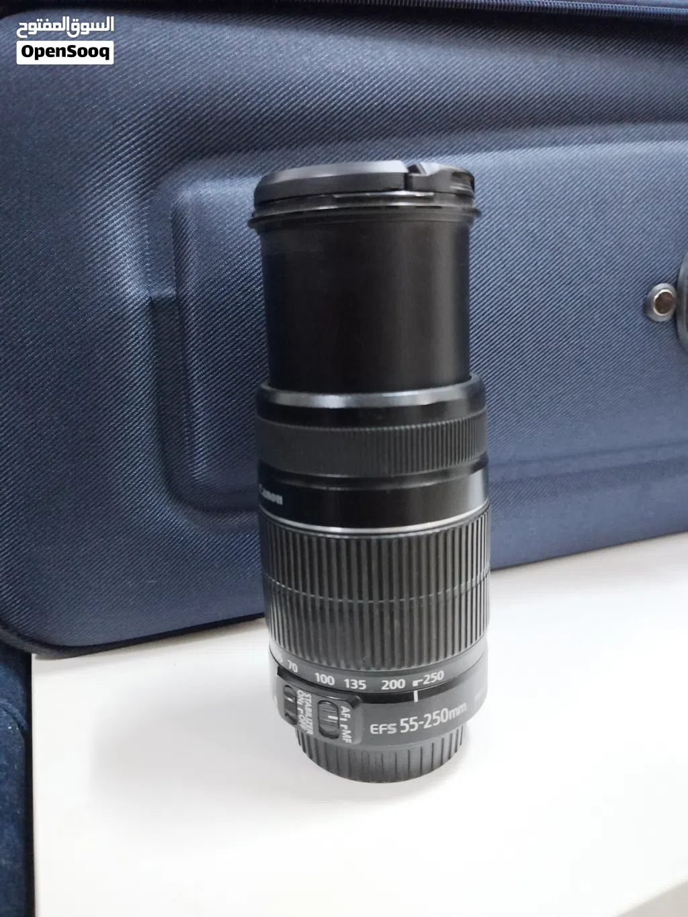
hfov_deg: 53.1
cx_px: 344
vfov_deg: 67.3
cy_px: 458
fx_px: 689
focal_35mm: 26
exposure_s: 1/14.3
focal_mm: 6.24
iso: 2284
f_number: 1.8
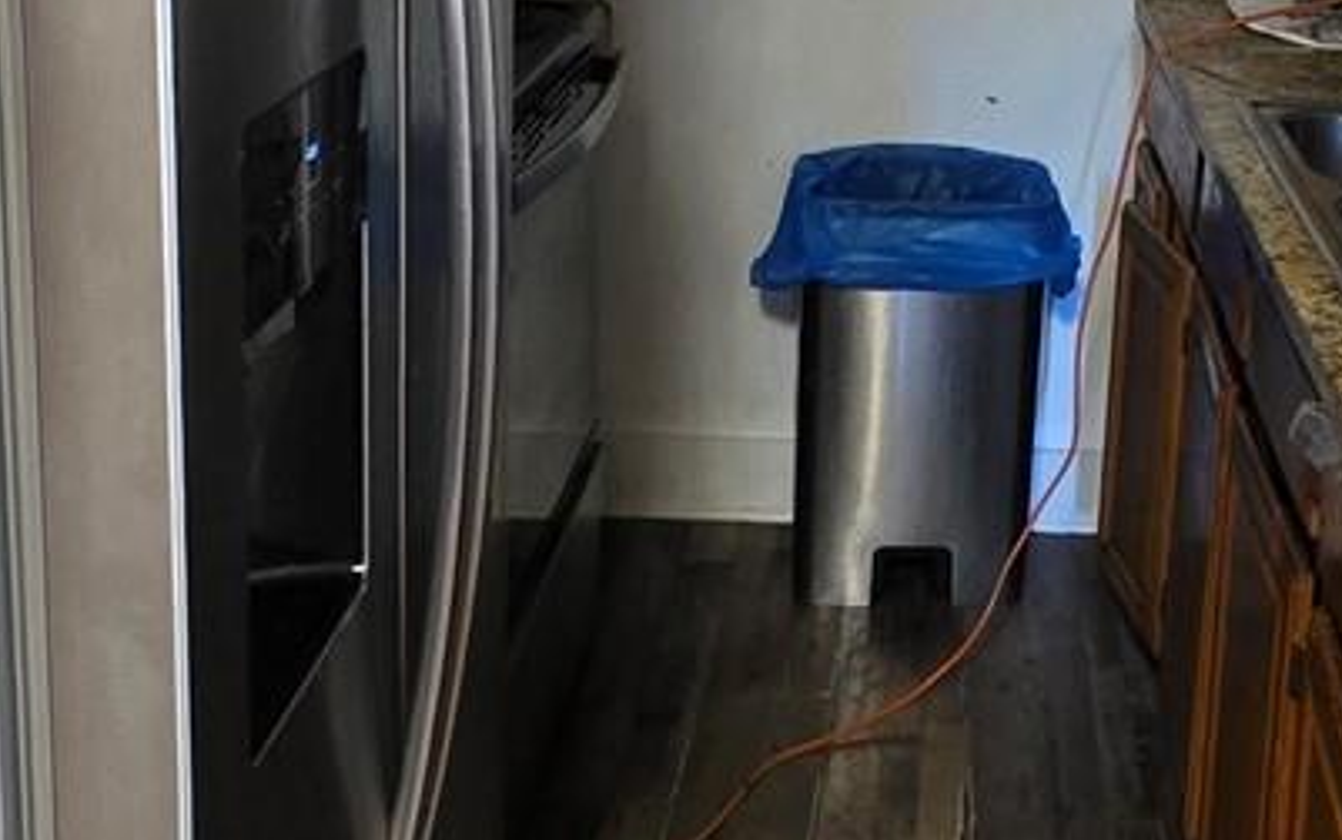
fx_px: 2012
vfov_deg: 23.2
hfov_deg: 35.2
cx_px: 1151
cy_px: 151
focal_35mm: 55
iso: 800
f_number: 1.9
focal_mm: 2.2
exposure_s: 1/30
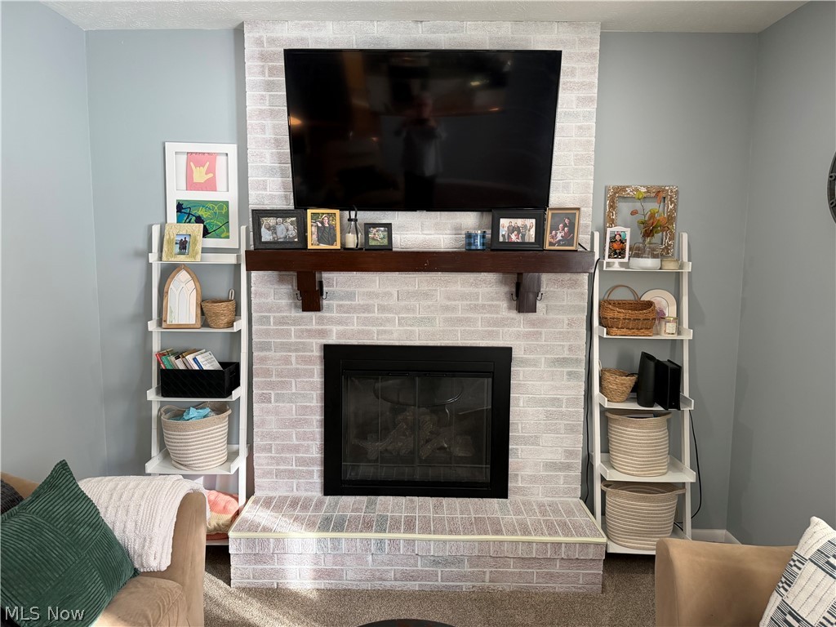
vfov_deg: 56.8
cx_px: 418
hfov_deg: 71.6
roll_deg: -0.6
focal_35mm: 24
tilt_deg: -6.5
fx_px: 580
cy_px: 314
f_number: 1.78
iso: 200
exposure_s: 1/120
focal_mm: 6.76
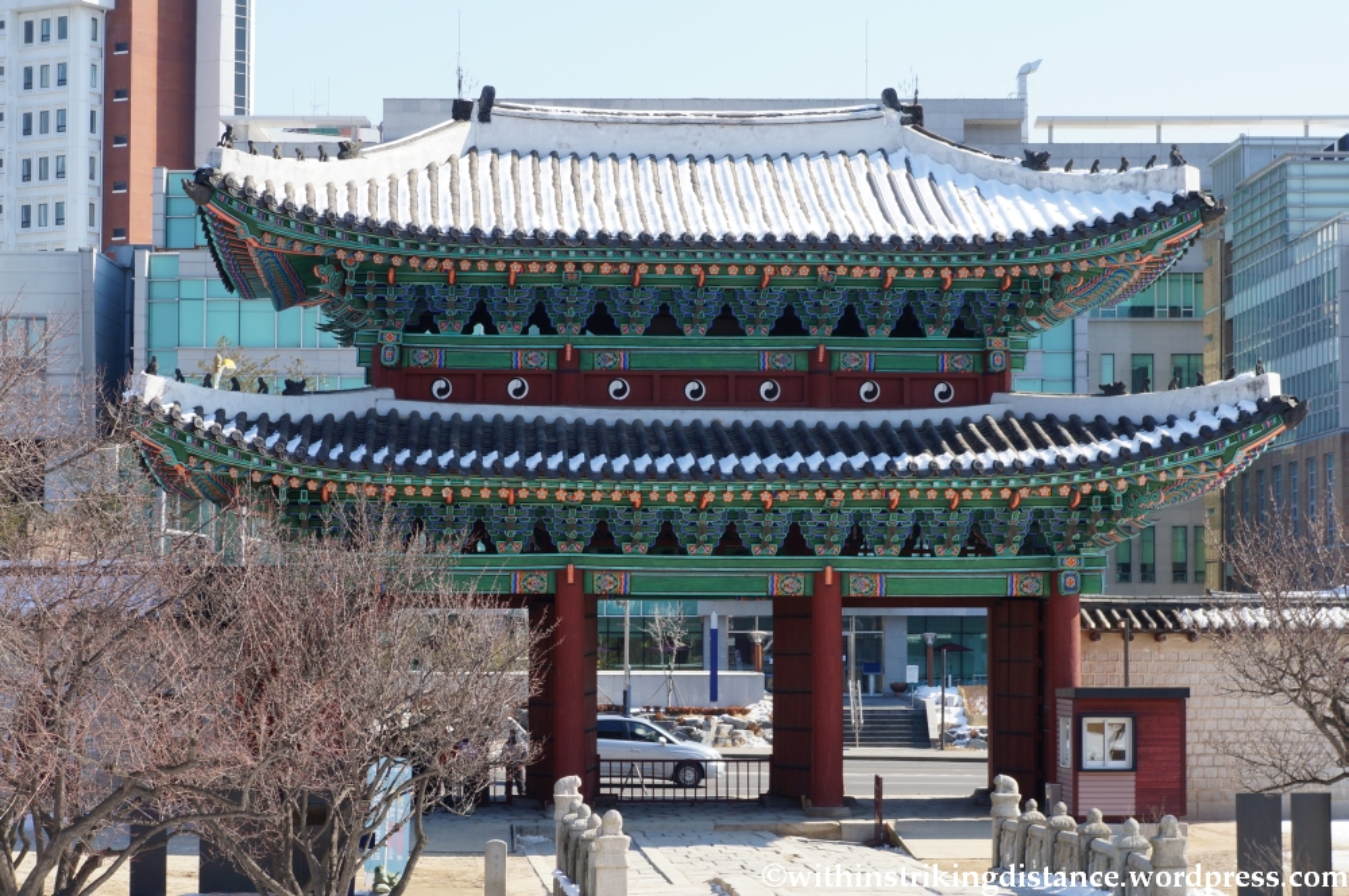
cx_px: 674
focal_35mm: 82
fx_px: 3087
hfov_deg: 24.6
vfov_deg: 16.5
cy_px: 448
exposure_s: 1/160
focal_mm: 55
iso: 200
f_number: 11
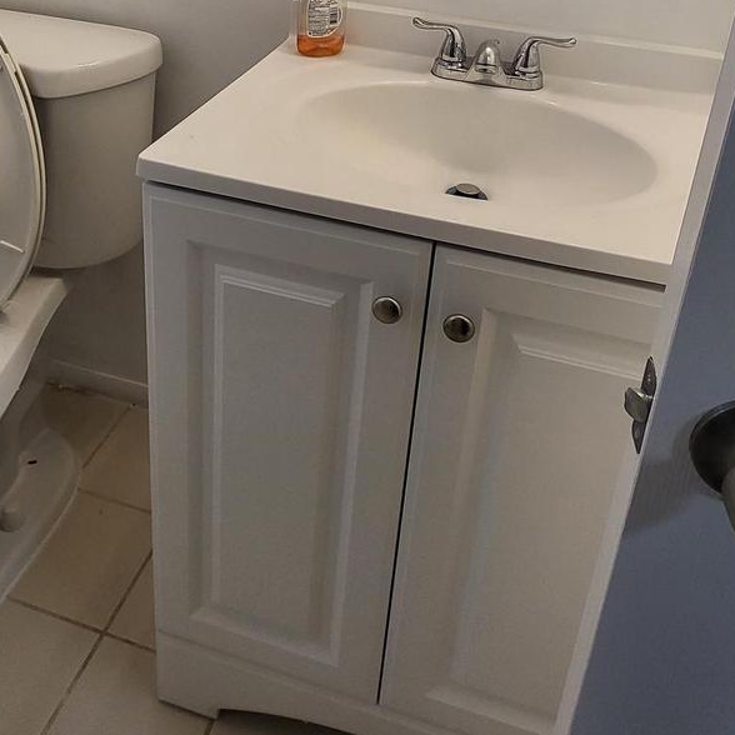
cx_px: 369
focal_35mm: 30
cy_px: 74
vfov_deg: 48.4
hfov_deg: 54.0
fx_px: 721
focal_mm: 1.74
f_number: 2.2
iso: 160
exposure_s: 1/60
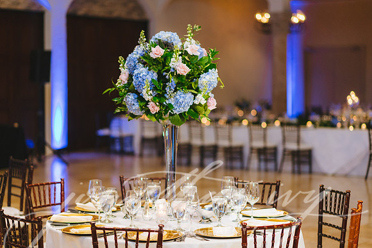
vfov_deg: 16.1
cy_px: 124
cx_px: 186
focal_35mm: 85
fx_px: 878
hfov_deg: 23.9
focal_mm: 85
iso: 800
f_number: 2
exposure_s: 1/125
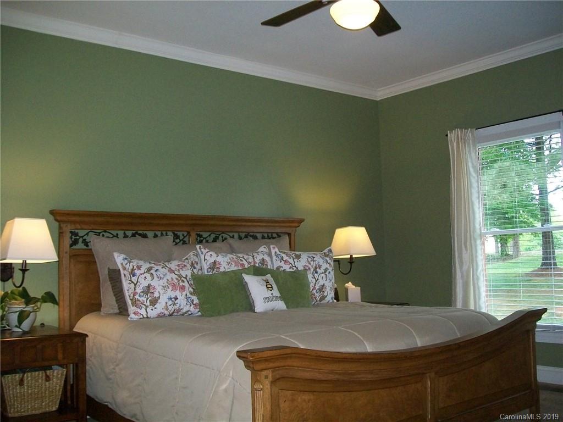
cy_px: 211
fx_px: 586
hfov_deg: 51.4
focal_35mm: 36
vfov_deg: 39.7
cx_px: 282
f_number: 2.7
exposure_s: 1/60
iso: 160
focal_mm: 6
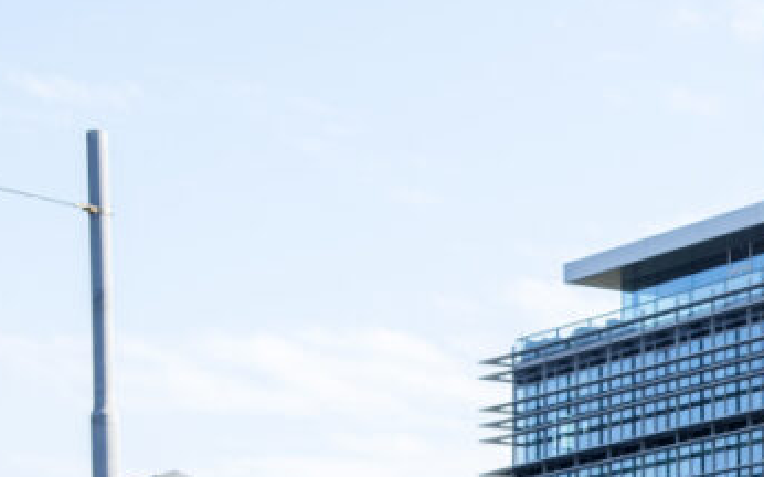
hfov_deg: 13.1
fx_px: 3205
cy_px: 675
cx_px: 1009
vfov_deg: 8.4
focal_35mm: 154
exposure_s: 1/400
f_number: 5
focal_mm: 34
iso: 160
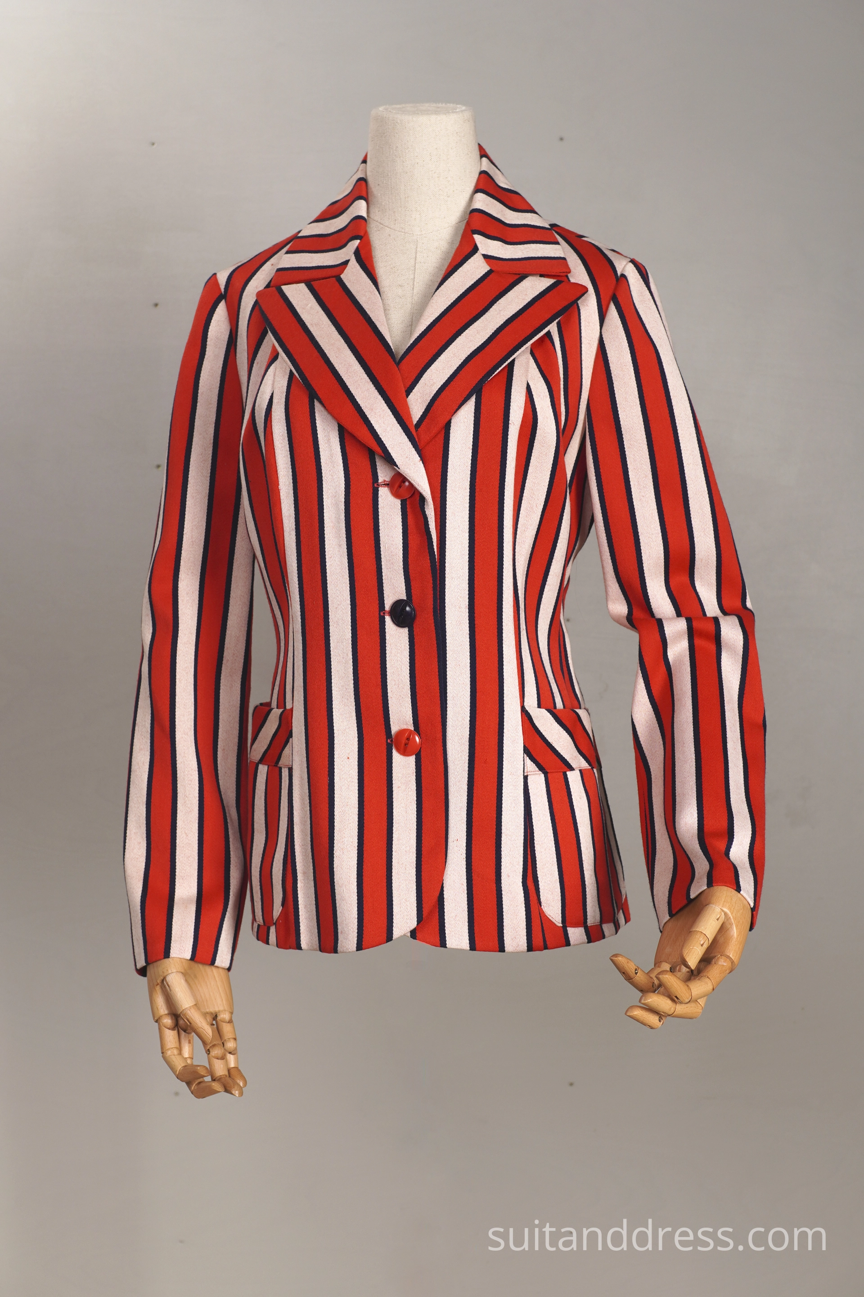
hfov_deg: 28.1
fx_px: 1728
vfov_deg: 41.1
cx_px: 432
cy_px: 648
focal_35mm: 48
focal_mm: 32
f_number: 5
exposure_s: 1/40
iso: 200
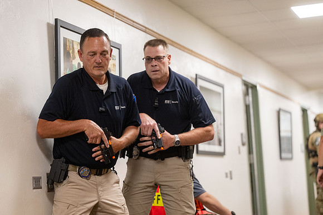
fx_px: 781
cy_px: 108
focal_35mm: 87
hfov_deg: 23.4
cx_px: 162
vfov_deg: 15.7
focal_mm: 87
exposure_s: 1/500
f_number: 2.8
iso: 2000
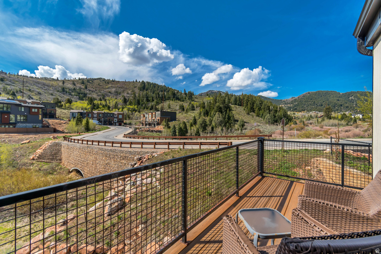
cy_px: 127
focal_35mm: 15
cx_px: 190
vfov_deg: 77.3
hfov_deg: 100.4
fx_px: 159
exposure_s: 1/1000
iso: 100
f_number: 4.5
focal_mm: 10
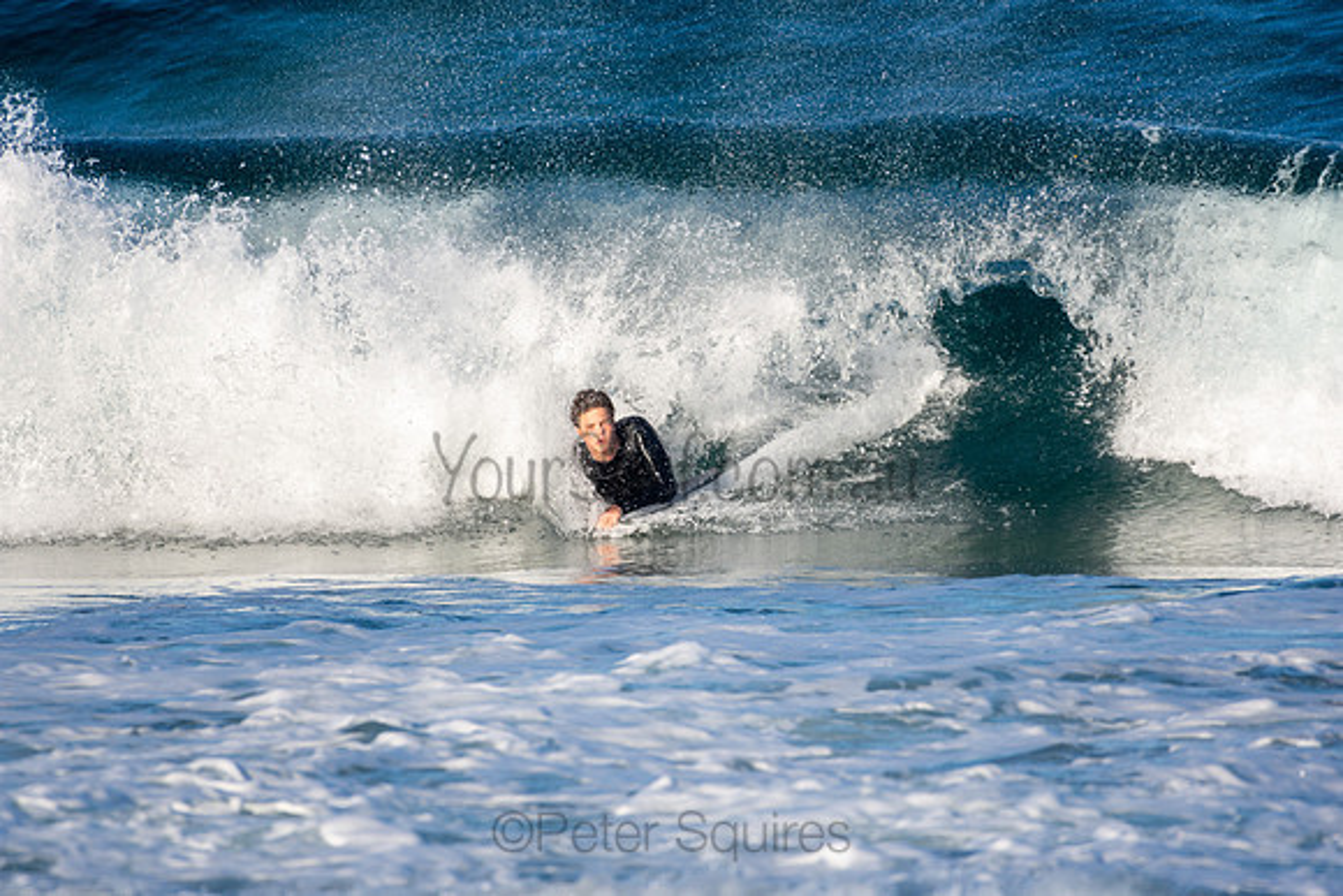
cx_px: 672
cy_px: 448
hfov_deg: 2.7
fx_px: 27984
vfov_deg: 1.8
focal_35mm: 750
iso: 280
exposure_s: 1/1250
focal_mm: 500
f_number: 5.6
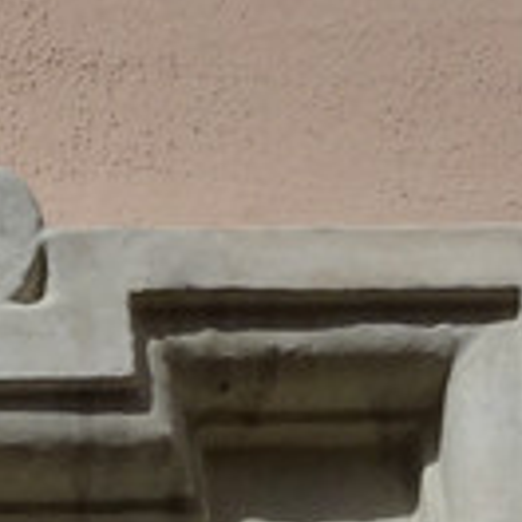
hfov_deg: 2.7
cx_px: -1058
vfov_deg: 2.8
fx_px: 10714
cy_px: 1258
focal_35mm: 628
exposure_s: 1/1250
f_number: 5
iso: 80
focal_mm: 14.99
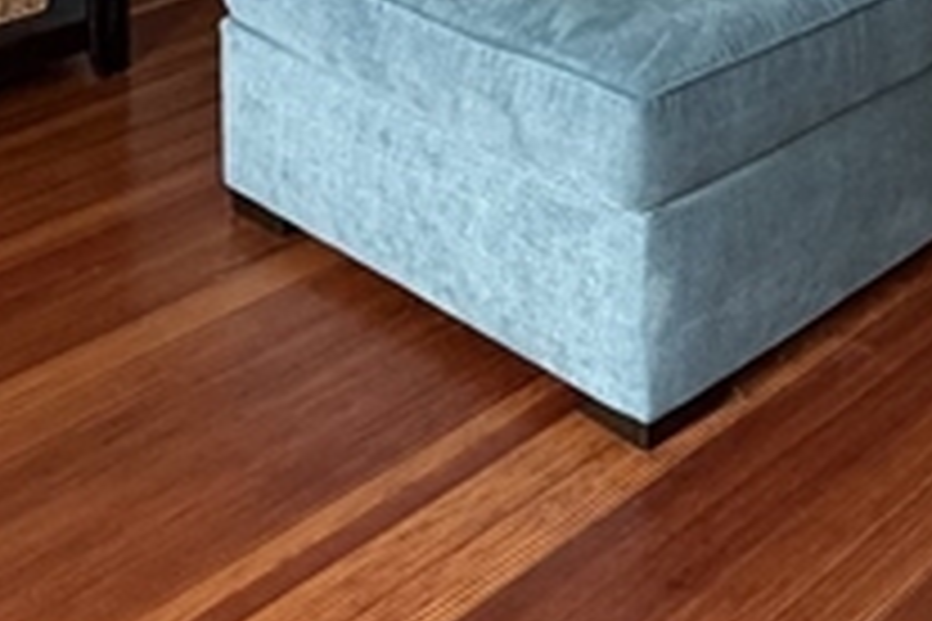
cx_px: 851
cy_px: -536
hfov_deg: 27.0
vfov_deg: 15.8
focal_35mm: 72
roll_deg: -1.4
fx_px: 1864
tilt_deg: -5.4
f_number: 2.2
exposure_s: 1/117
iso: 320
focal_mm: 2.22
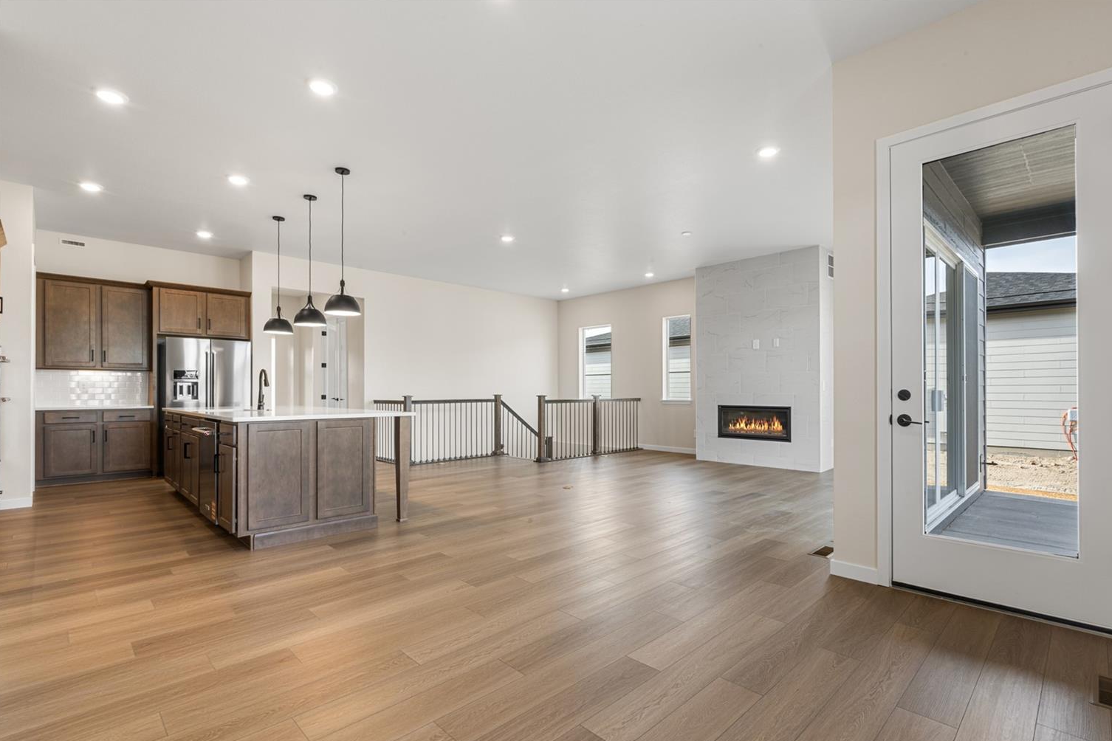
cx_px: 587
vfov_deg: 70.4
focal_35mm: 17
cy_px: 390
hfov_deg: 93.2
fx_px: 525
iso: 100
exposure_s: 1.6
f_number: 20
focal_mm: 16
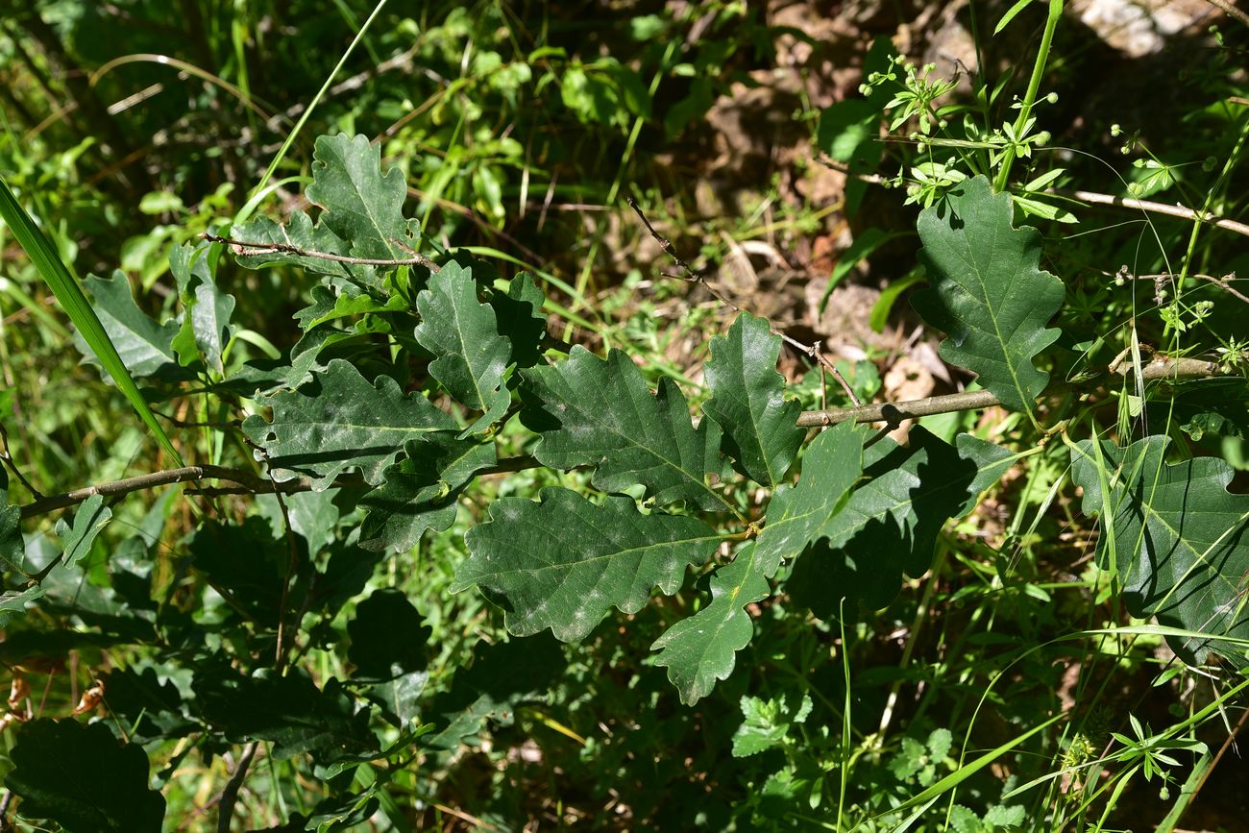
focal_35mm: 50
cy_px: 416
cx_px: 624
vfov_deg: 27.0
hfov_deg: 39.6
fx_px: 1735
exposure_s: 1/160
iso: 160
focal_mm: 50
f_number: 11
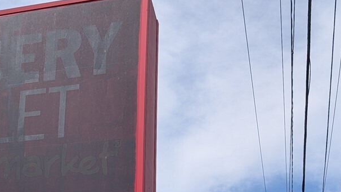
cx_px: 54
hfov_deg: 29.6
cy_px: 238
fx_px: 624
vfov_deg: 16.7
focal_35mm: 69
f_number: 1.68
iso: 27
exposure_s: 1/1368
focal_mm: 6.9
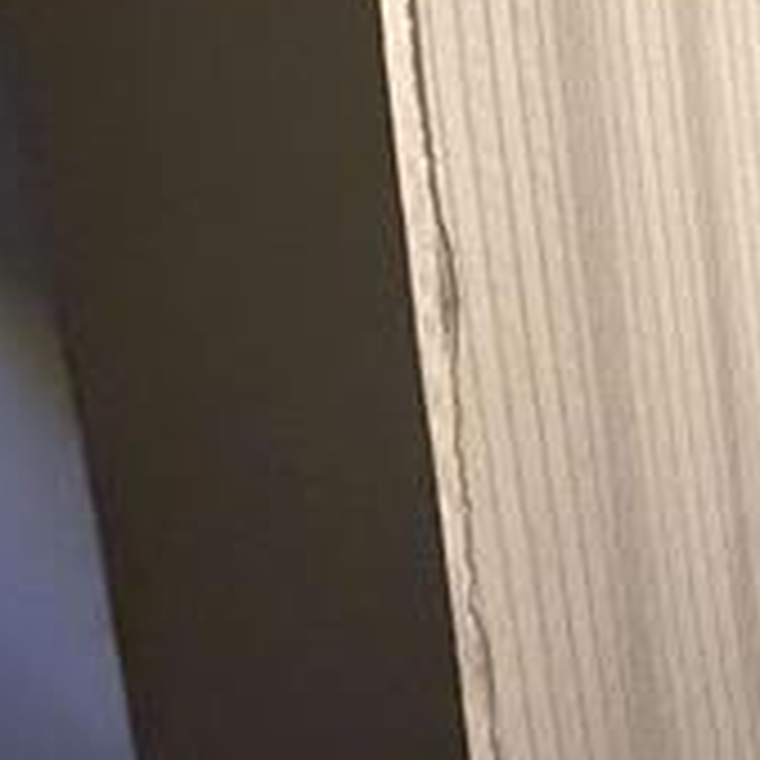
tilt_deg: -7.9
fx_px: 1167
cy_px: -63
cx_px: 1277
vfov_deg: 32.1
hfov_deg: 23.7
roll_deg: +0.5
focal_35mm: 47
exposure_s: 1/60
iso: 1250
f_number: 2.2
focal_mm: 2.22
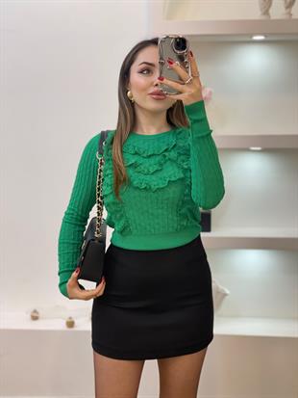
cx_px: 149
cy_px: 199
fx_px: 597
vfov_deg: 36.8
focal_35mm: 52
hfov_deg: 28.0
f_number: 2
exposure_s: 1/100
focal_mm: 6
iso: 80
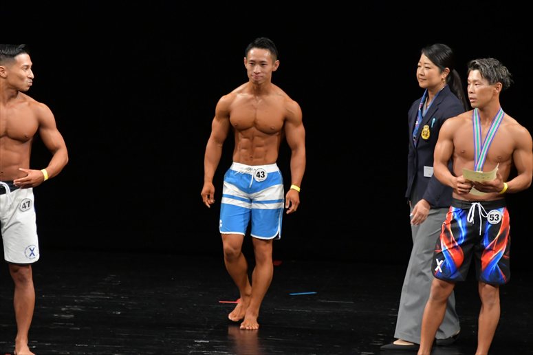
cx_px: 266
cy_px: 178
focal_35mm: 315
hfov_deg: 6.5
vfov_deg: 4.4
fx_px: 4662
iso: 3200
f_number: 5.6
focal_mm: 210
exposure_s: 1/400
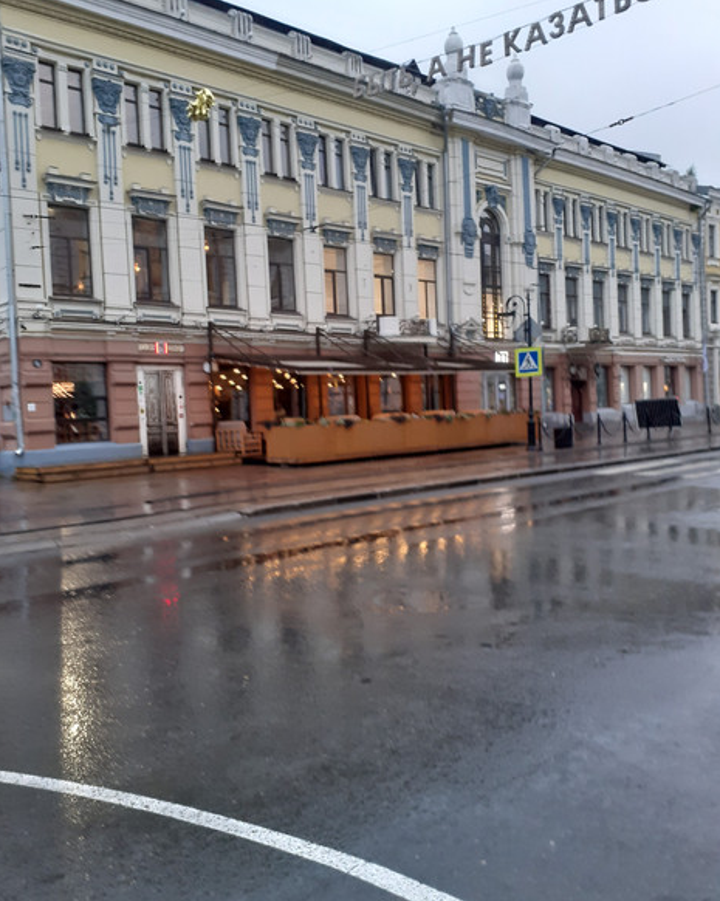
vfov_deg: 60.4
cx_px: 351
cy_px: 418
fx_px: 773
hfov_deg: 49.9
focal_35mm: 29
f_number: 1.9
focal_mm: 3.6
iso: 160
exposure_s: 1/50
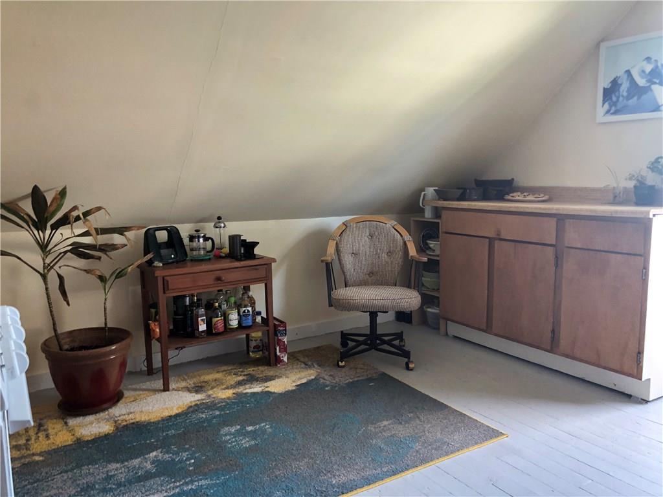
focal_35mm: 28
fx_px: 536
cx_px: 332
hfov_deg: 63.4
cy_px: 248
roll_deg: +0.3
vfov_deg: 49.7
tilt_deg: -8.5
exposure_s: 1/40
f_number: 1.8
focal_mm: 4
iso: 400
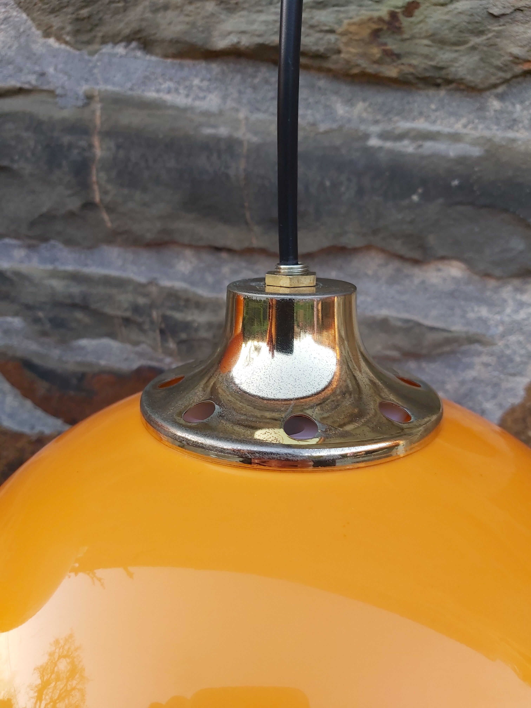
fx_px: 532
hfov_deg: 53.1
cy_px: 354
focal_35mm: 26
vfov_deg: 67.3
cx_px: 266
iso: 80
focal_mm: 3.92
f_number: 1.7
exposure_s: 1/100
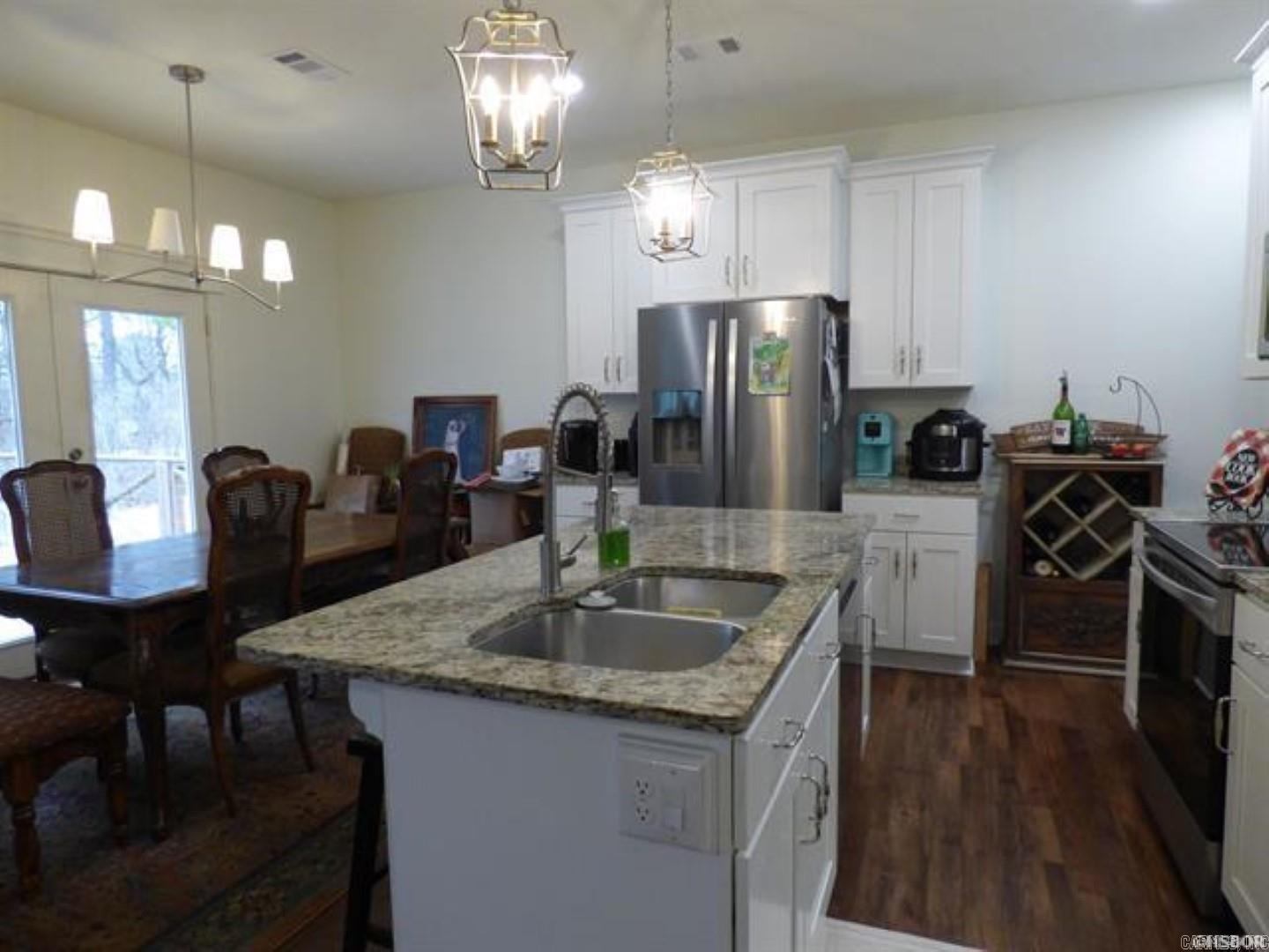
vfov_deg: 66.0
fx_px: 733
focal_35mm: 20
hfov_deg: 81.7
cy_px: 476
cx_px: 634
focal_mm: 3.58
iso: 320
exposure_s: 1/60
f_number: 2.8
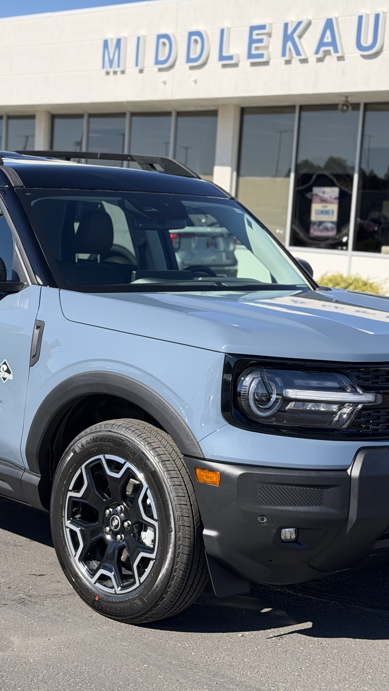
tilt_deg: -6.6
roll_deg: -3.2
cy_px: 346
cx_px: 133
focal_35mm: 70
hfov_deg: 17.2
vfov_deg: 30.2
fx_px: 1284
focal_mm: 6.76
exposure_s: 1/3534
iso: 100
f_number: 1.78
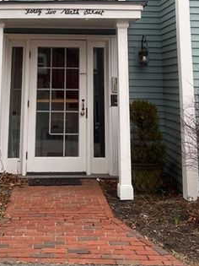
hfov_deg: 26.5
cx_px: 77
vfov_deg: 32.4
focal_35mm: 55
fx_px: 422
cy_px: 5
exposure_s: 1/275
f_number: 1.6
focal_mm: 4.2
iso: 32
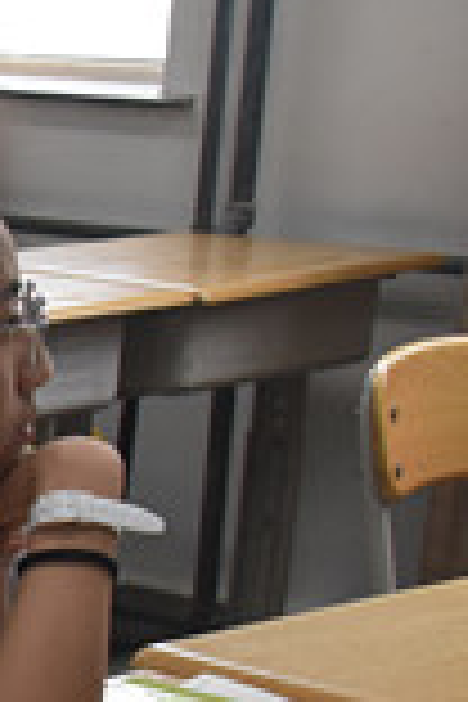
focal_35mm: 154
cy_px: 641
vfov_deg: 13.2
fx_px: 3003
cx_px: -1152
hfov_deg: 7.4
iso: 1600
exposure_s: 1/160
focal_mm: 30
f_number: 6.3
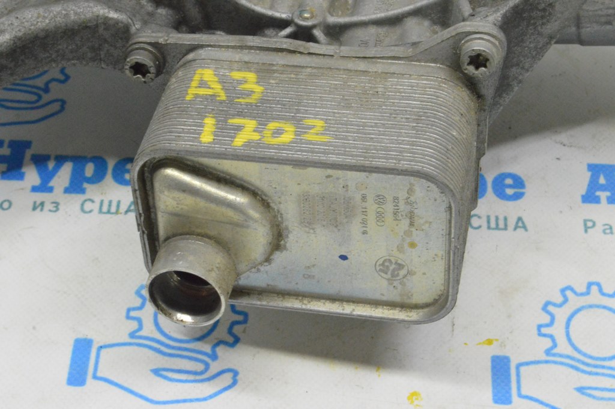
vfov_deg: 16.5
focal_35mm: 82
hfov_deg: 24.6
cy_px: 204
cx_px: 308
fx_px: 1408
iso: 6400
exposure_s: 1/15
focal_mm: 55
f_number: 20
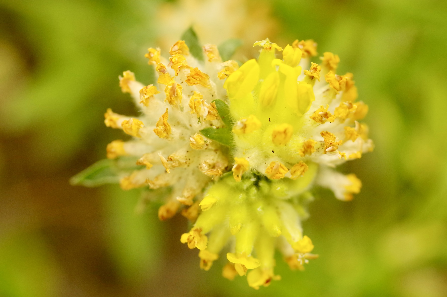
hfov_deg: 19.5
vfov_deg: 13.0
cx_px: 224
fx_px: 1303
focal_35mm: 105
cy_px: 148
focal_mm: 70
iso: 1600
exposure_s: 1/400
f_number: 4.5
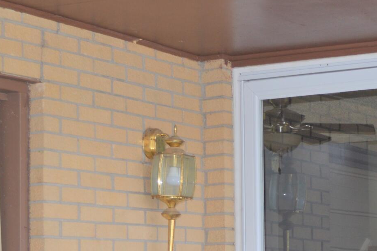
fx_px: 1224
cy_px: 228
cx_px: 480
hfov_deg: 16.6
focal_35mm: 117
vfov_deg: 11.6
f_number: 4
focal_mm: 24
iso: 100
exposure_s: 1/125
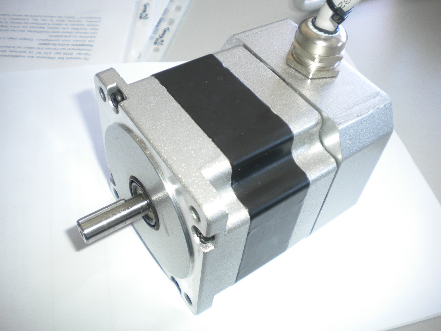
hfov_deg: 52.6
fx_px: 446
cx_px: 220
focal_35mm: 35
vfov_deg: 40.7
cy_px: 166
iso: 126
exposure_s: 1/59.2
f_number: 3.1
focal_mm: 6.3
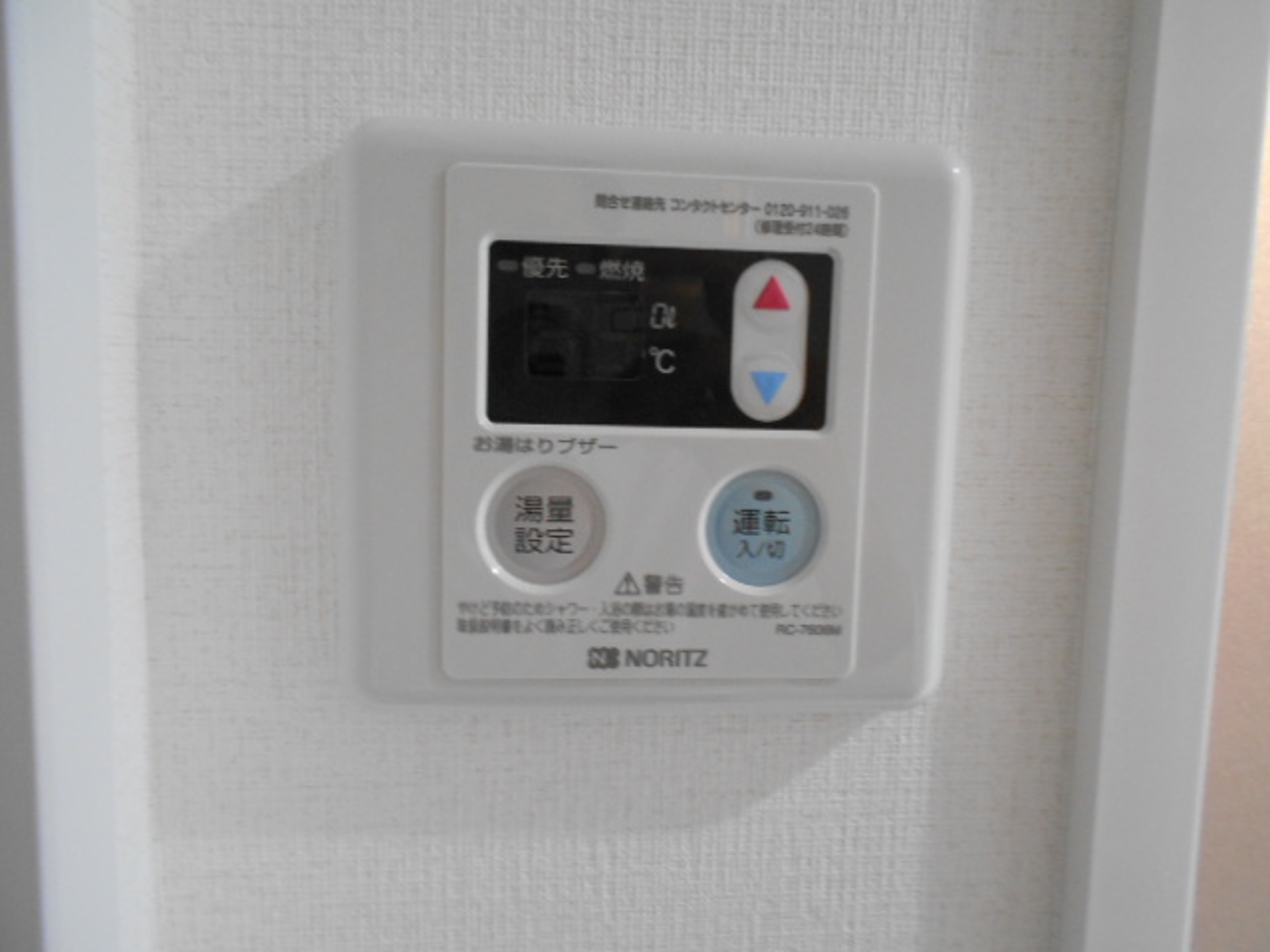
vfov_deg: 53.1
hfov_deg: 67.3
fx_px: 954
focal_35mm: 26
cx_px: 635
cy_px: 476
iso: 360
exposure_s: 1/30
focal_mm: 4.6
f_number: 3.2
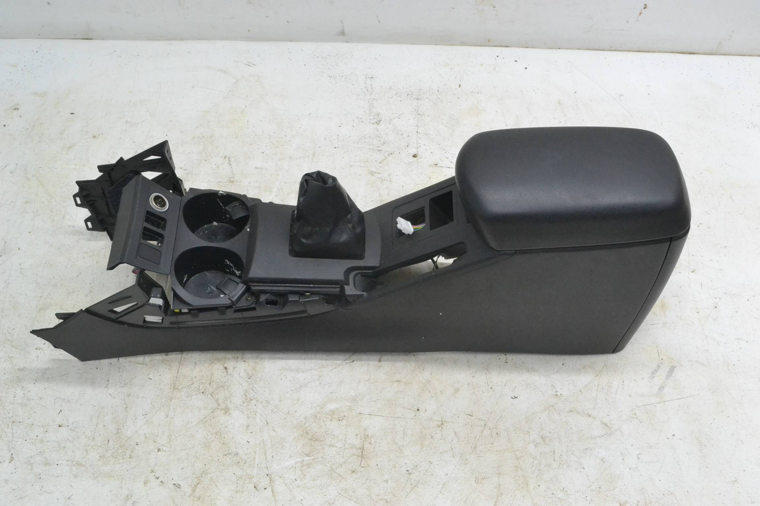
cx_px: 380
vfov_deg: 31.9
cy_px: 253
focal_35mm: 42
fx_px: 887
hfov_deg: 46.4
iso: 3200
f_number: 7.1
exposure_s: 1/200
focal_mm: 28
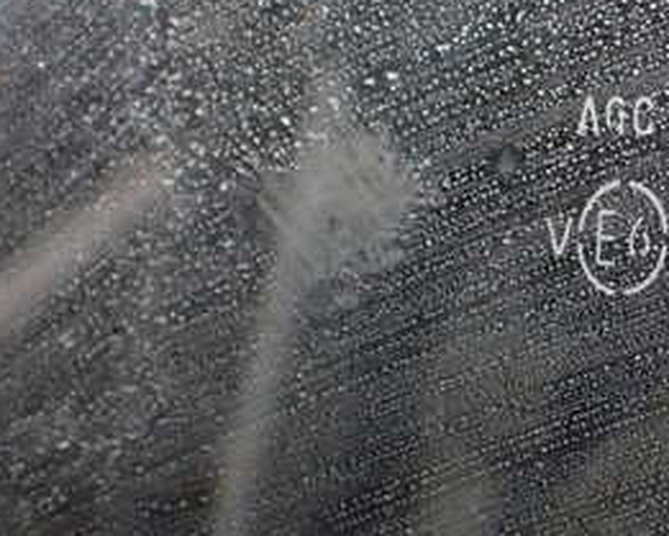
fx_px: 4437
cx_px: 697
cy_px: 213
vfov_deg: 6.9
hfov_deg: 8.6
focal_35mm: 224
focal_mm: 18
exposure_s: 1/320
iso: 800
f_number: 4.9
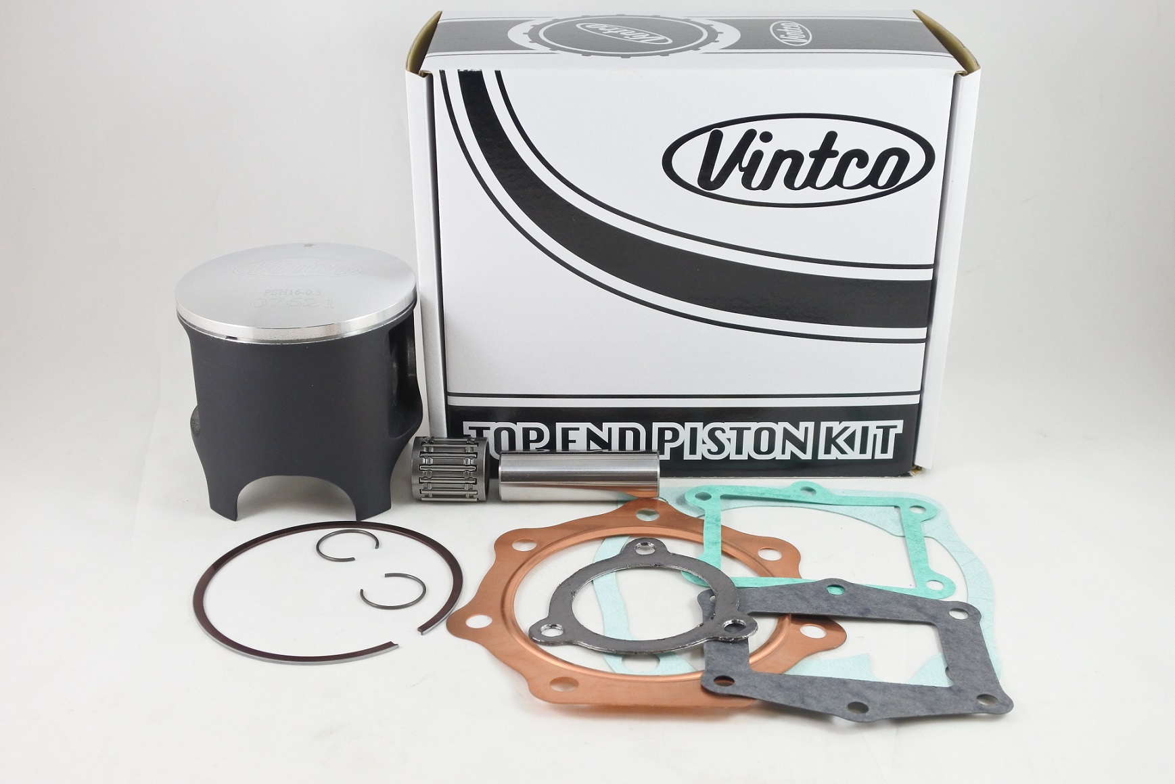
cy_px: 392
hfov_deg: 48.4
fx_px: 1306
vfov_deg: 33.4
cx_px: 588
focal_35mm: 40
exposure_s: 1/125
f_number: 4.2
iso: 640
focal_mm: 15
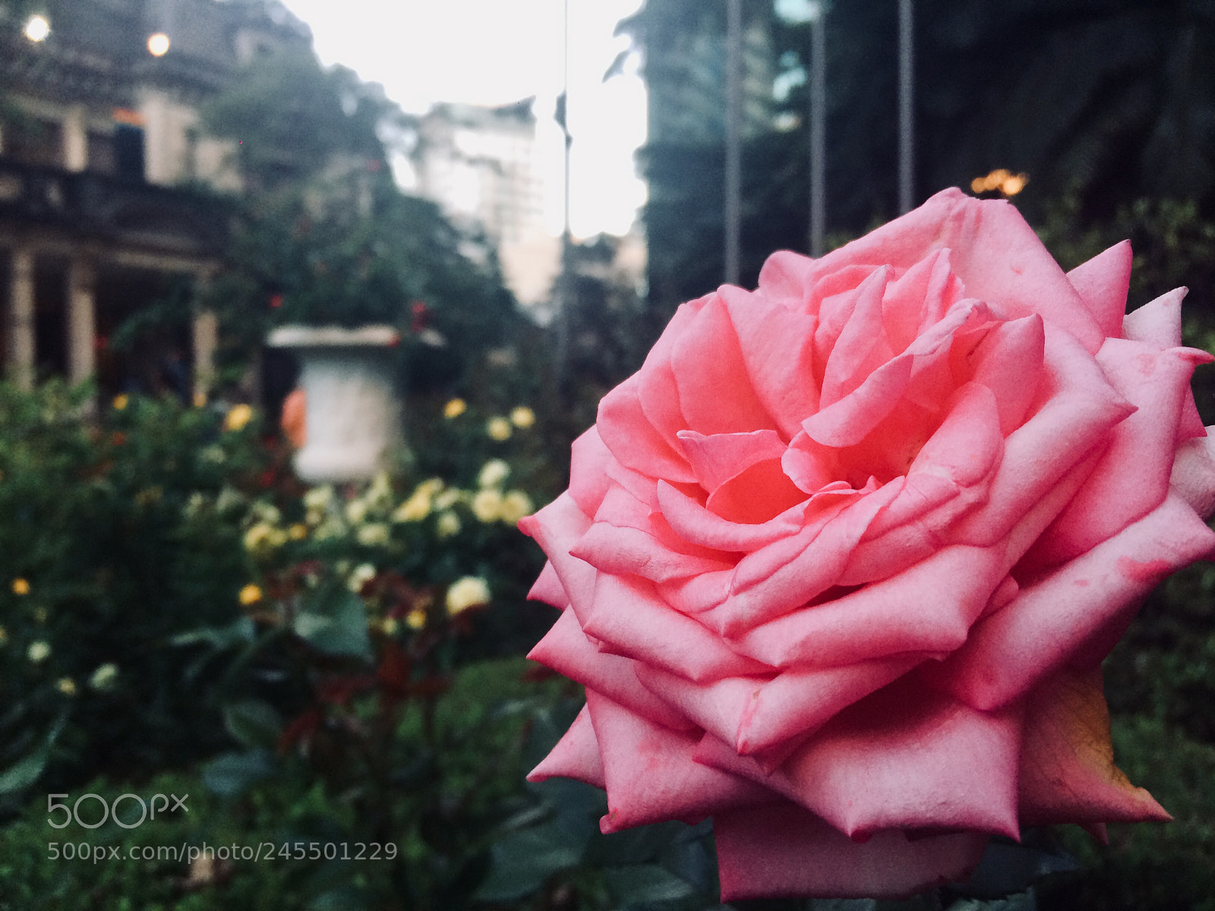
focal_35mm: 29
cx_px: 608
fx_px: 1018
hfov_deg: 61.7
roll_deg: +0.5
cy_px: 456
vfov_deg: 48.2
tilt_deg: -3.7
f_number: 2.2
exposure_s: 1/30
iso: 32
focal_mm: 4.15
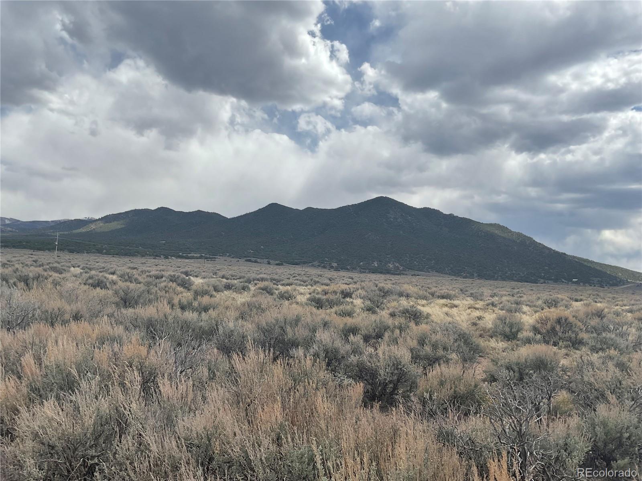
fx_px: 538
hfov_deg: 61.7
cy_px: 240
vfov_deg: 48.2
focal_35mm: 29
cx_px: 321
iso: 16
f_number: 1.8
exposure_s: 1/2959
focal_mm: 3
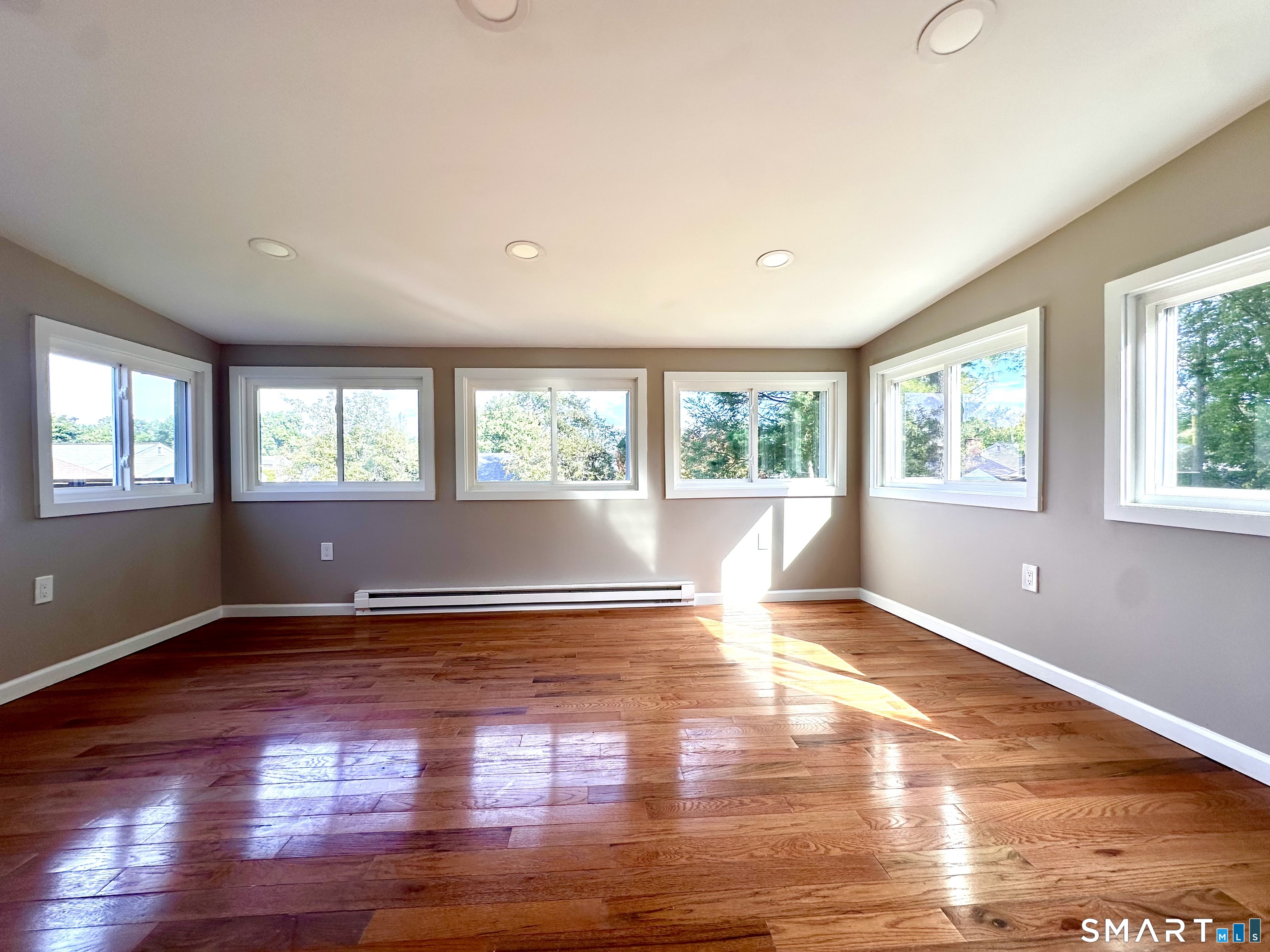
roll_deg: -0.3
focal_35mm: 14
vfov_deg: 85.7
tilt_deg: -1.9
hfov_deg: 102.1
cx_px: 635
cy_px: 476
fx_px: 514
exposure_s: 1/211
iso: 40
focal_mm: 2.22
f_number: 2.2
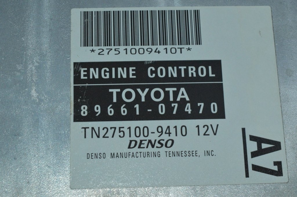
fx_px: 680
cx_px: 148
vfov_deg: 16.5
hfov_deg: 24.6
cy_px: 98
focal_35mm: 82
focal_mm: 55
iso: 2500
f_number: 16
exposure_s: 1/200
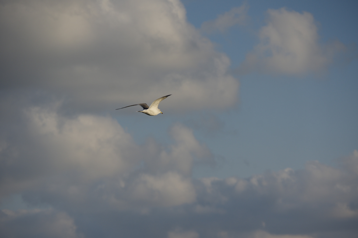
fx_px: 2007
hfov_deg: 10.2
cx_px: 179
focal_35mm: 202
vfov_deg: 6.8
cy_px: 119
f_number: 5.6
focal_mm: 135
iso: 100
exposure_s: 1/1000
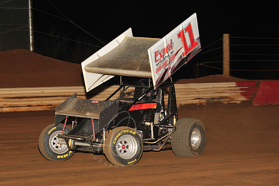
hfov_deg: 16.5
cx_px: 118
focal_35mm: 124
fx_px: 961
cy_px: 81
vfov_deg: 11.0
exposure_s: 1/250
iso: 800
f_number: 6.3
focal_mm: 105
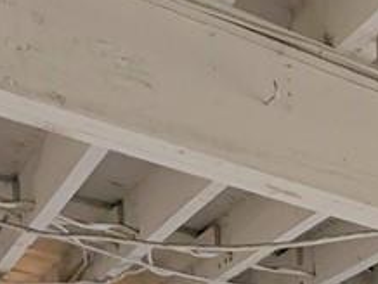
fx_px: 962
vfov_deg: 11.3
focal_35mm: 88
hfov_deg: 16.3
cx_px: 785
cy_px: 826
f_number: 1.7
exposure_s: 1/1083
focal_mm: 2.02
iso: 34
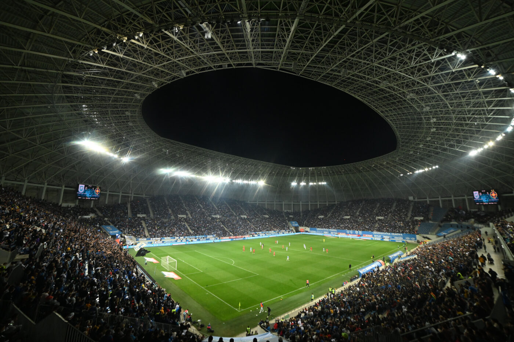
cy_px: 171
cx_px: 257
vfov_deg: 81.2
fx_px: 200
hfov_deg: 104.3
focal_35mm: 14
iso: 4000
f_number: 5.6
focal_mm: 14
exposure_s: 1/320
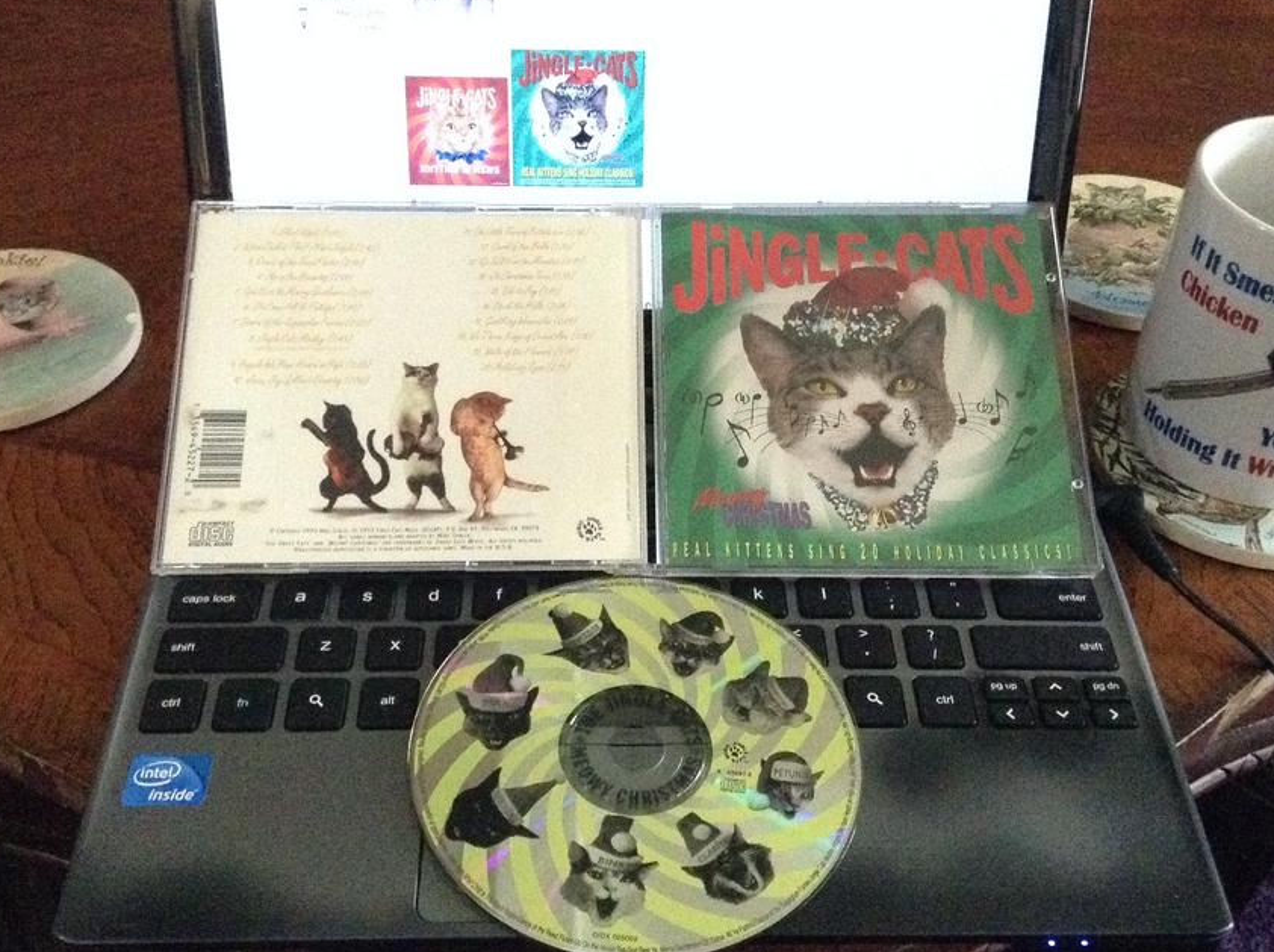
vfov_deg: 34.3
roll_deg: -1.1
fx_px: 1544
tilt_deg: -42.3
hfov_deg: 44.8
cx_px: 623
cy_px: 474
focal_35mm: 42
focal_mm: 3.3
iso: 640
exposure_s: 1/15
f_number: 2.4
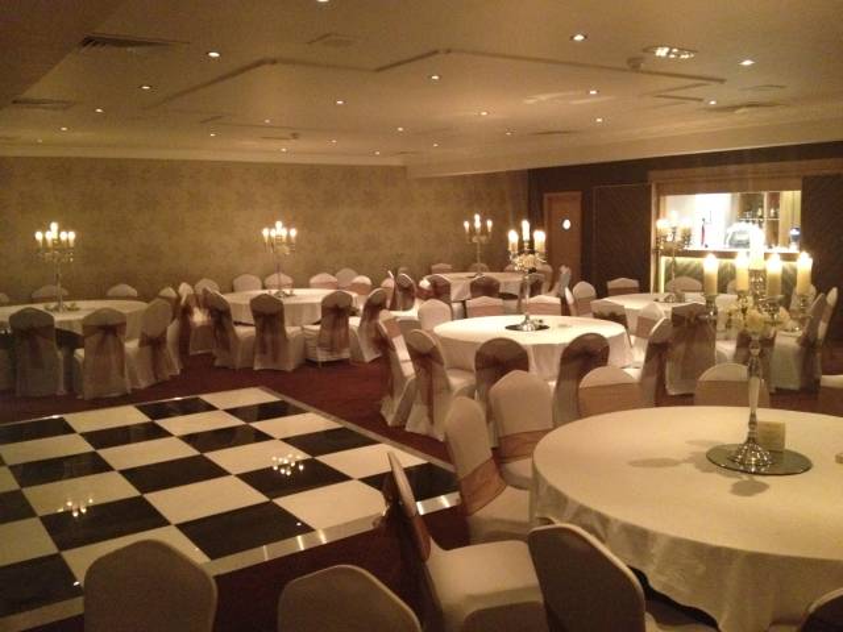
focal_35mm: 35
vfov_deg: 40.7
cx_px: 422
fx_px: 852
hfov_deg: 52.6
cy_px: 316
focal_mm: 4.28
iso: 800
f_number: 2.4
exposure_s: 1/15
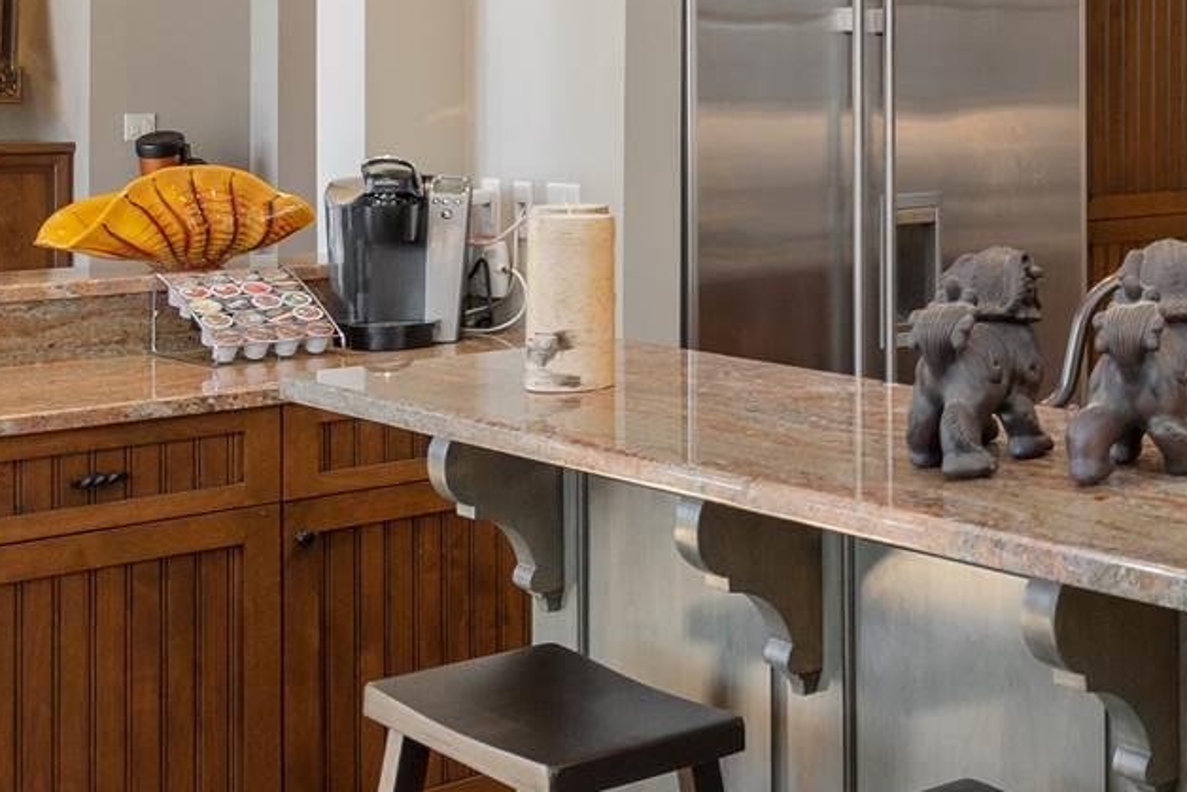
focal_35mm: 62
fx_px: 2045
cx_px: 1488
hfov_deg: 27.7
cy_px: 103
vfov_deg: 21.5
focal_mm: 19
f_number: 8
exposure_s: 1/30
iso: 320
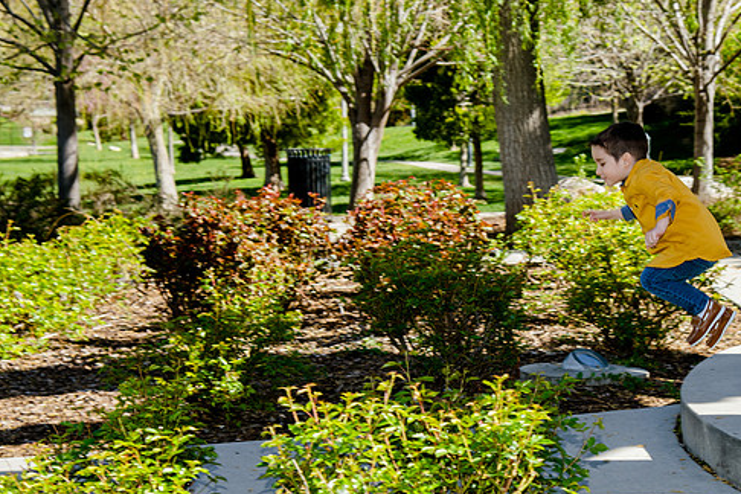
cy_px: 271
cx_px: 477
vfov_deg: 15.9
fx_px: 1770
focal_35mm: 86
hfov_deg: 23.6
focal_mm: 58
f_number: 5.6
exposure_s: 1/250
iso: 200
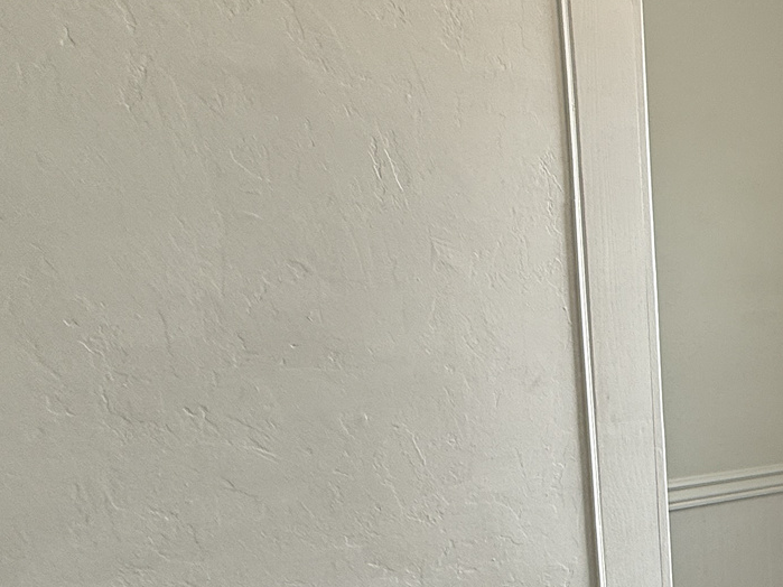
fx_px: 927
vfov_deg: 34.4
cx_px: 963
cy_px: 435
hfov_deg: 35.1
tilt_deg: -7.2
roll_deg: +0.3
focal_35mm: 41
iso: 64
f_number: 2.2
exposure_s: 1/121
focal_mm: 2.22
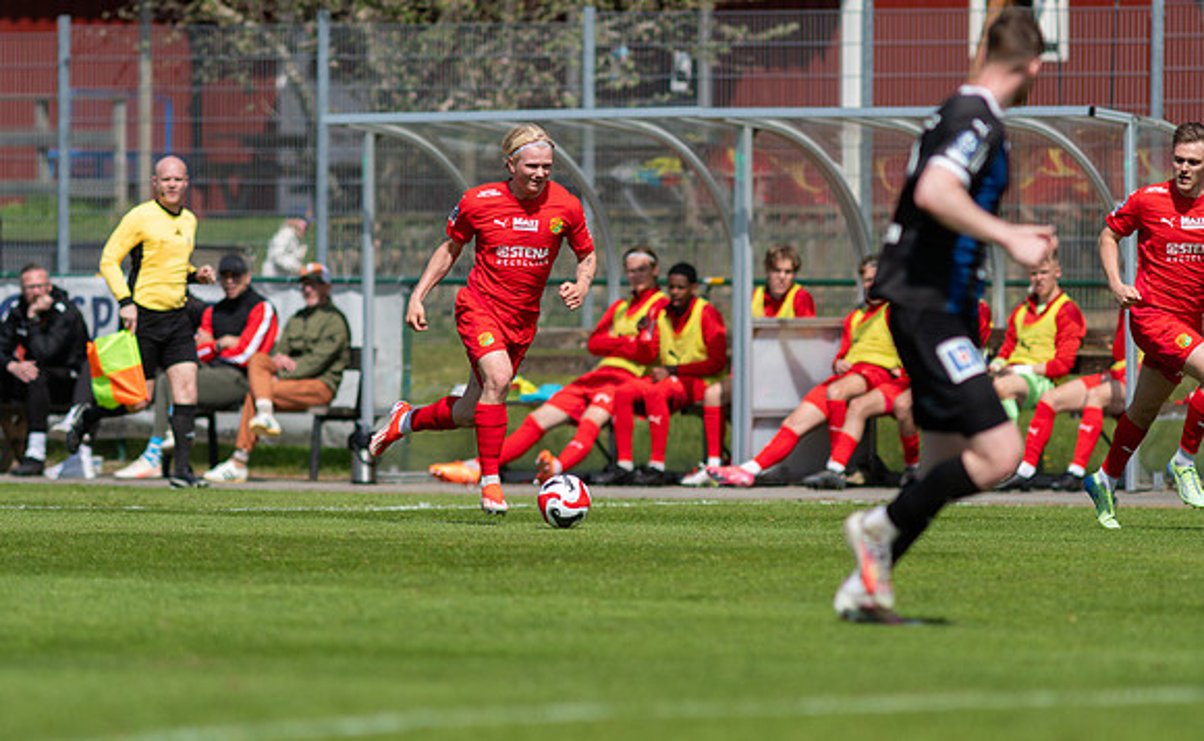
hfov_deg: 4.2
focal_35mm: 498
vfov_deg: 2.6
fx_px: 16262
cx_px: 556
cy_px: 312
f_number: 3.2
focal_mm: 300
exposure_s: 1/2000
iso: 100
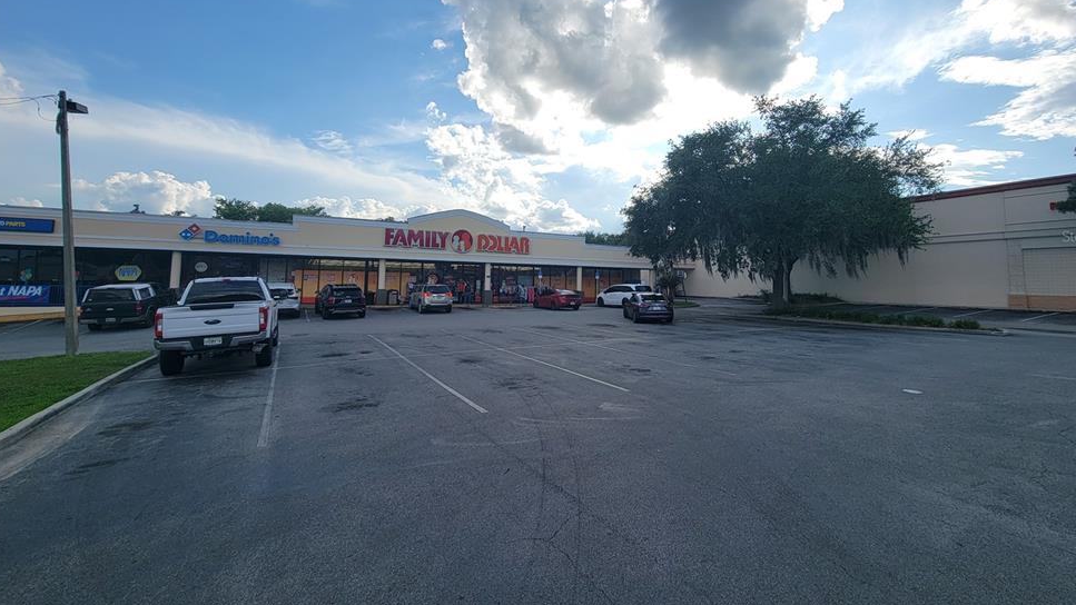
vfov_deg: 69.7
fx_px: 428
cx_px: 560
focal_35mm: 15
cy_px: 236
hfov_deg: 102.9
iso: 50
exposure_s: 1/2082
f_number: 2.2
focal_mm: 2.2
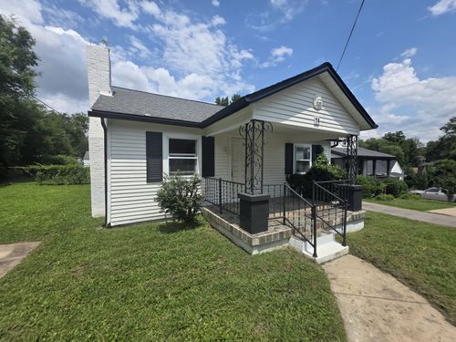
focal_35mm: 13
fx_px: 171
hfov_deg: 106.2
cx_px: 228
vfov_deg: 89.9
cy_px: 171
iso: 40
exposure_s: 1/2921
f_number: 1.9
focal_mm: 2.2
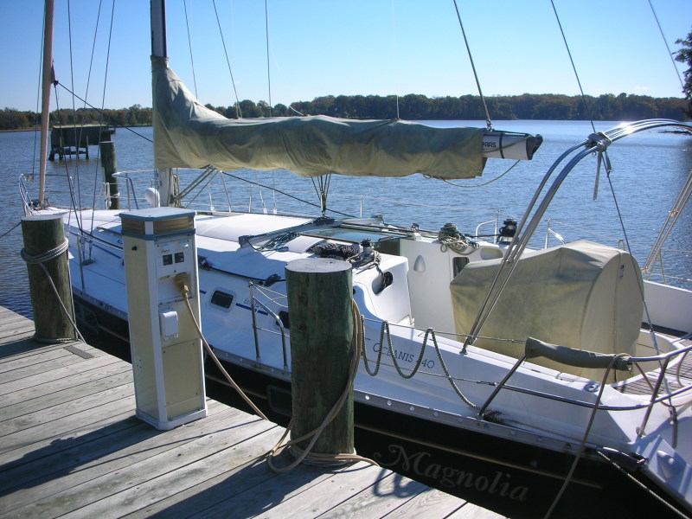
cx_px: 346
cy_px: 260
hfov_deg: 52.6
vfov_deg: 40.7
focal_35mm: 35
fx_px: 700
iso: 50
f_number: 8.5
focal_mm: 5.8
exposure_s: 1/114
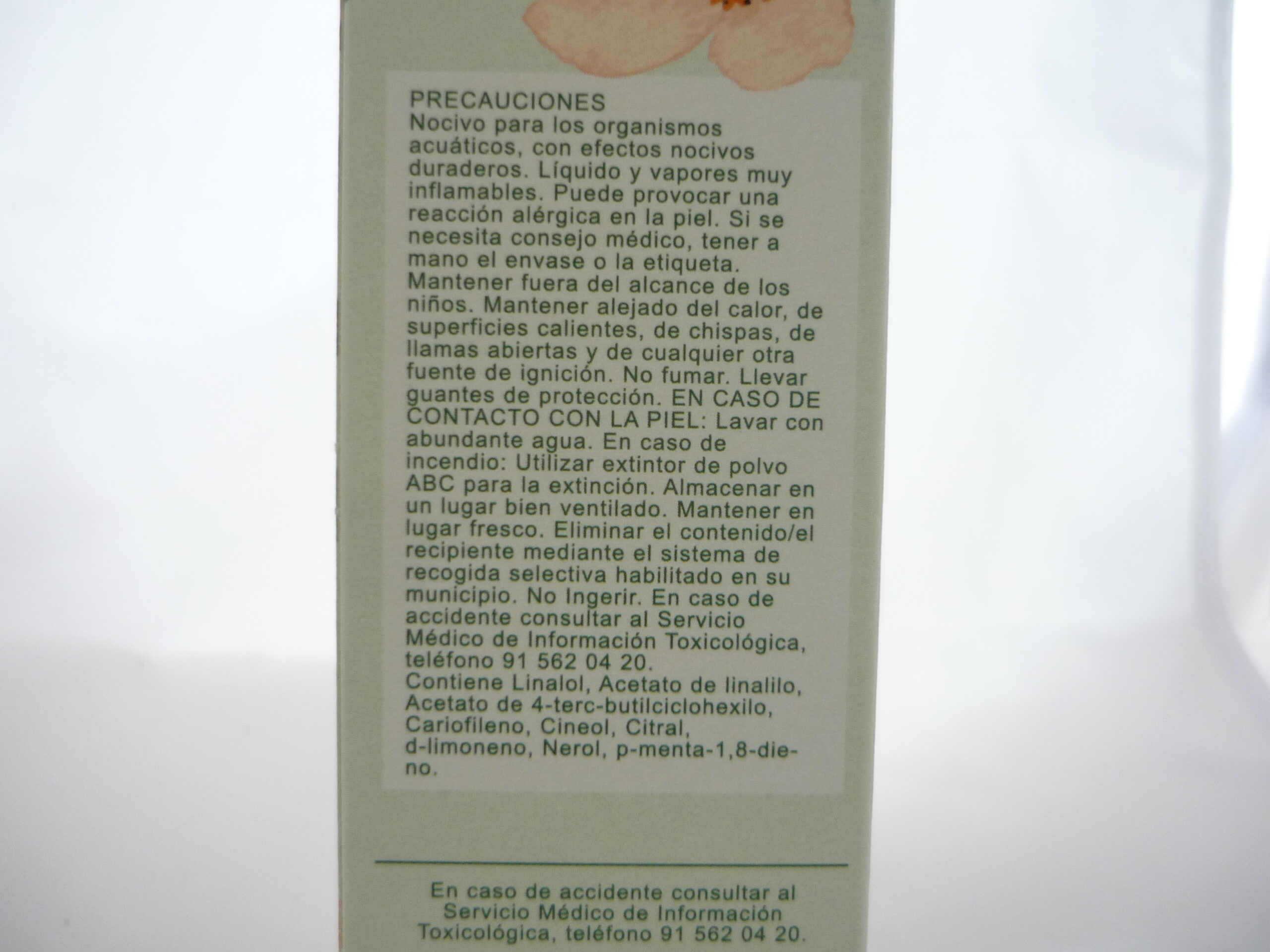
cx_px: 635
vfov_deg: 42.9
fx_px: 1211
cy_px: 476
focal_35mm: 33
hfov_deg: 55.4
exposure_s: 1/30
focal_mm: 5.5
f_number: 2.8
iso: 160
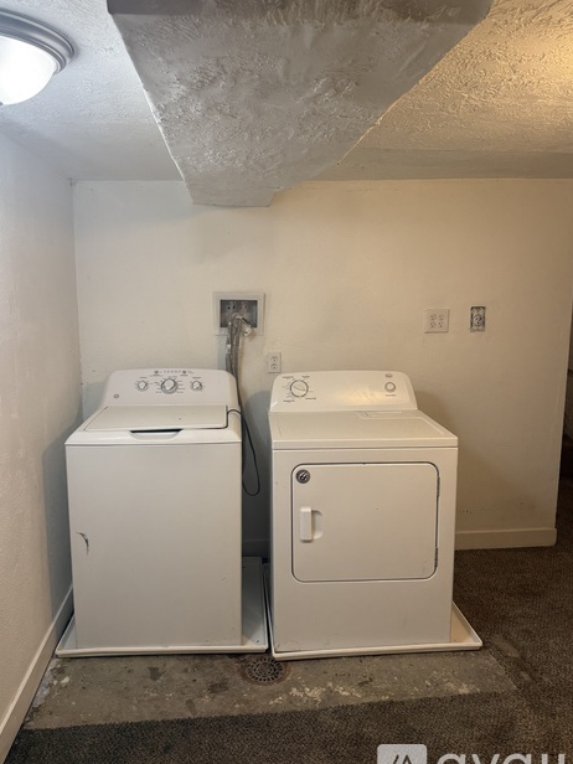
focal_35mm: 26
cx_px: 268
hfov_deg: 53.0
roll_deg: -0.7
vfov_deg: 67.3
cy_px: 380
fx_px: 574
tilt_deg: -8.4
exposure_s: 1/120
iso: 160
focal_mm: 6.76
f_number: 1.78
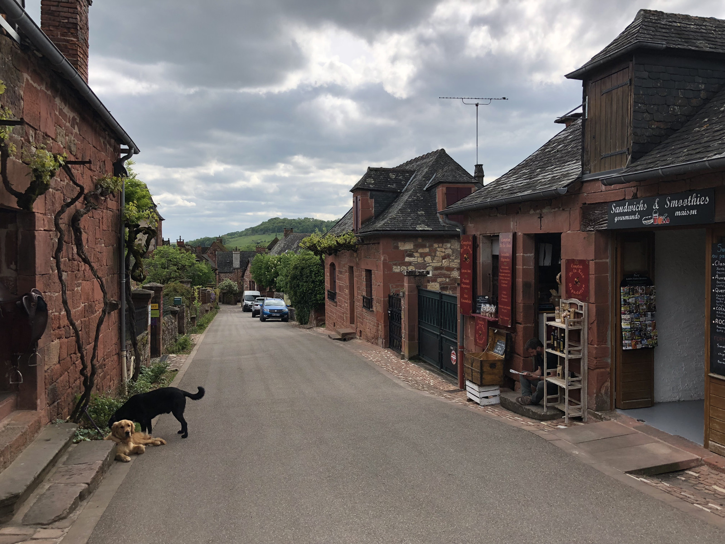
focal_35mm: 28
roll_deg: +0.7
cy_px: 272
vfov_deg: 49.7
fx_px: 586
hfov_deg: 63.4
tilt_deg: -2.4
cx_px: 362
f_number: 1.8
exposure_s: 1/1143
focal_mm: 4
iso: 20
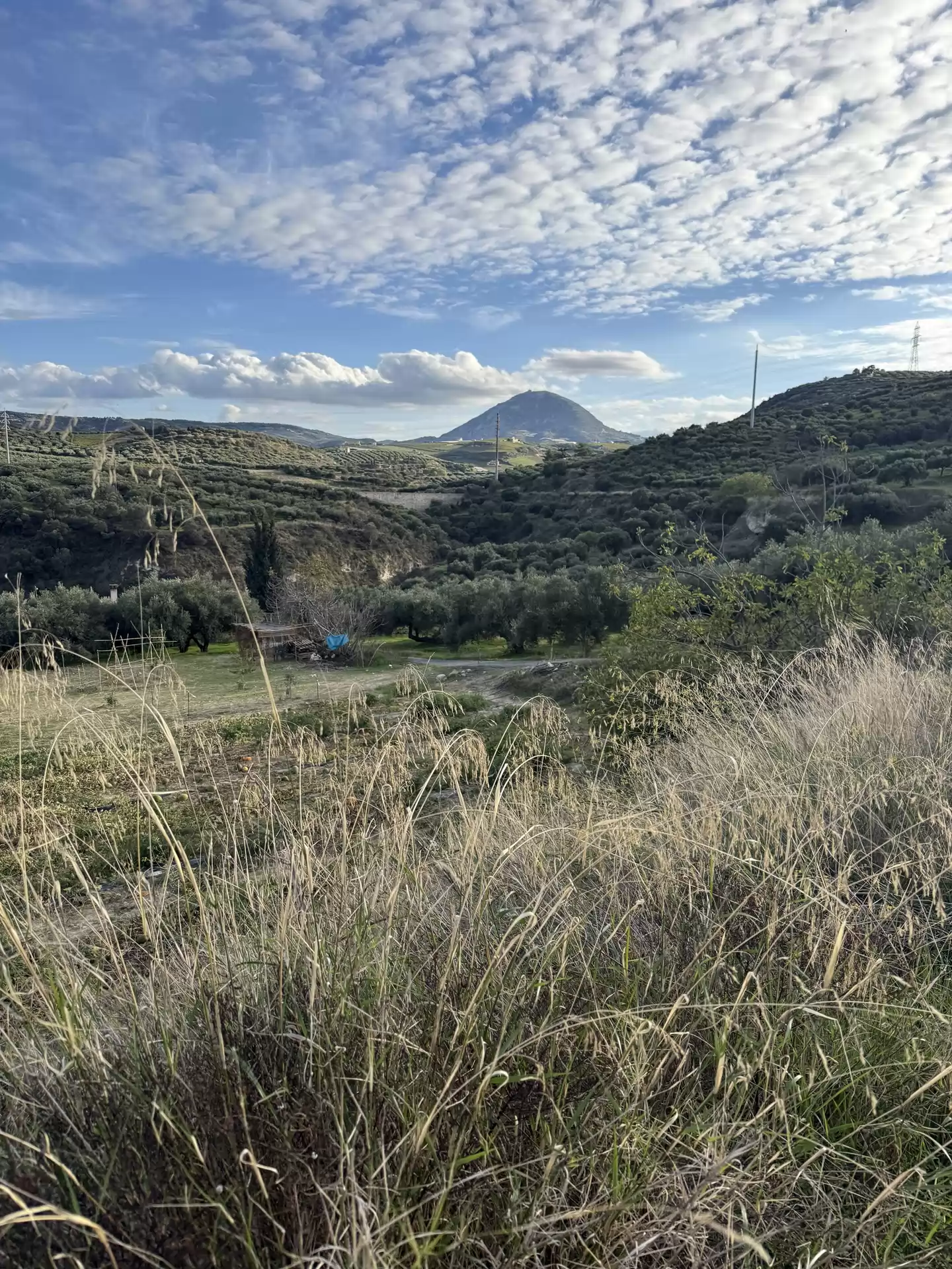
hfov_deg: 56.8
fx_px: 880
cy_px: 634
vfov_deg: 71.6
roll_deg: -0.8
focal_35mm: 24
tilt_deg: -8.2
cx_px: 476
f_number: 1.78
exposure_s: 1/3145
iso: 80
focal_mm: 6.76
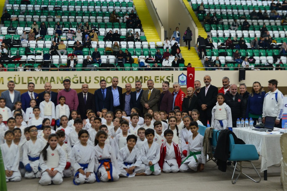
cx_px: 144
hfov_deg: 35.6
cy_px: 96
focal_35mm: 56
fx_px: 446
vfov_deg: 24.2
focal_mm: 56
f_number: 5
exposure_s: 1/100
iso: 1000
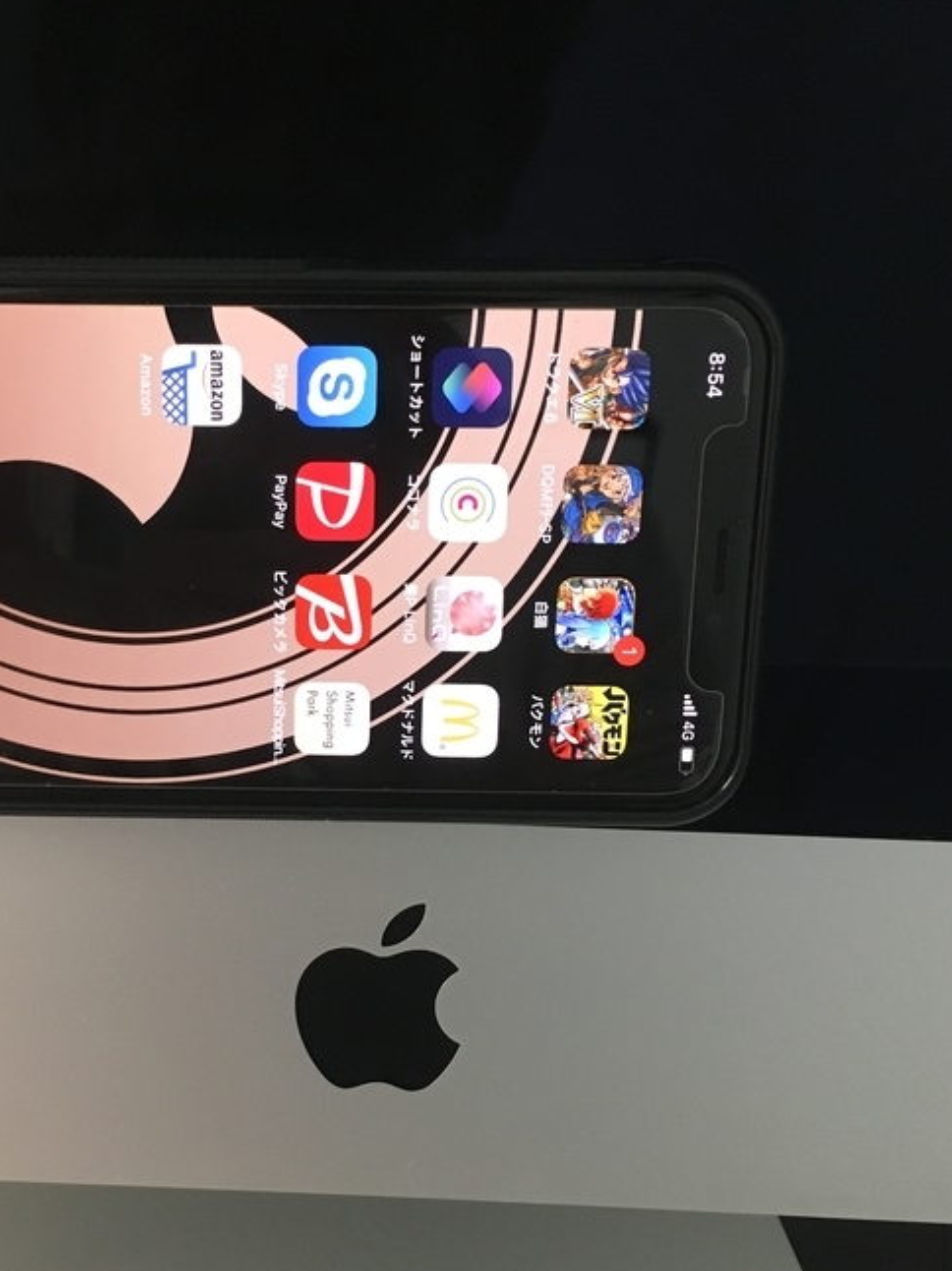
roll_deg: -1.2
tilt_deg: -27.5
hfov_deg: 31.1
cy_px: 734
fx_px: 1688
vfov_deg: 41.1
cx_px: 281
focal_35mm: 46
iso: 200
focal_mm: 4.15
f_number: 2.2
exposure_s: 1/30
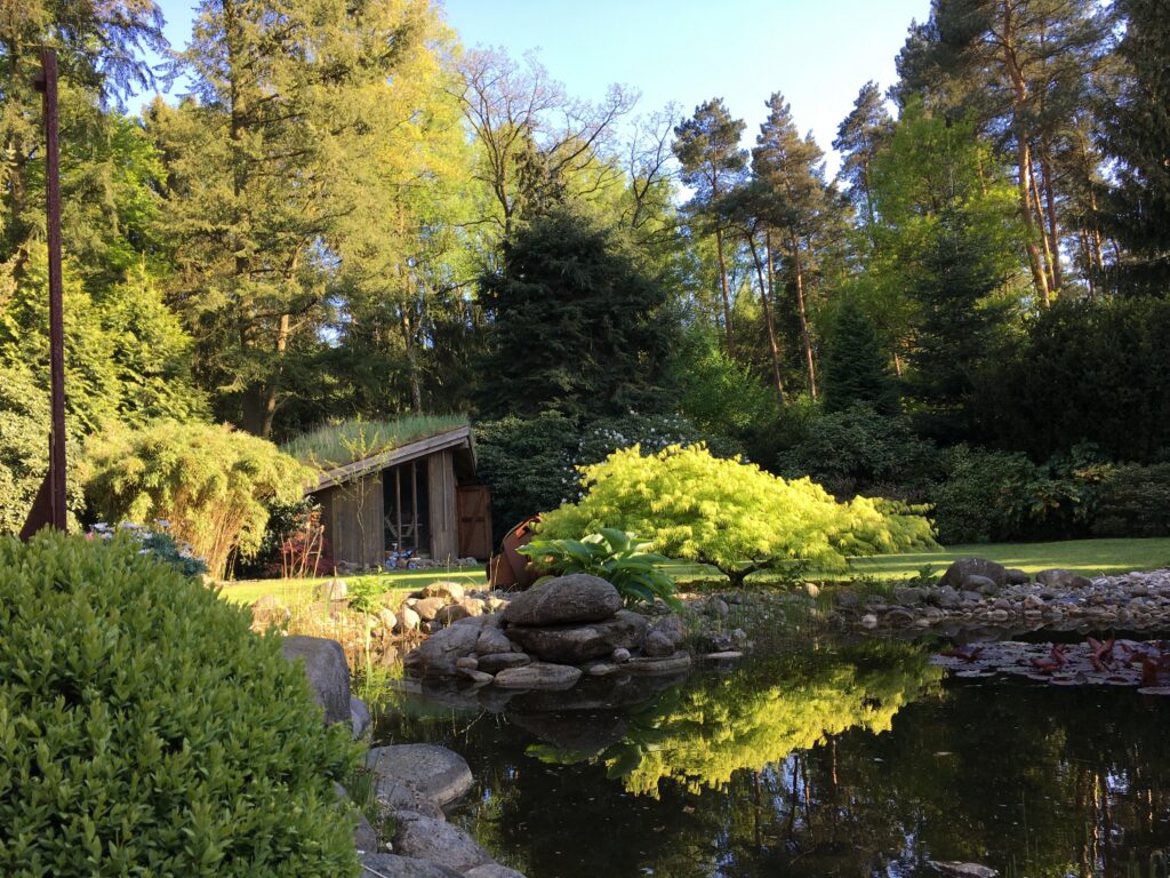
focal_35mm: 29
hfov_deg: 61.7
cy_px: 439
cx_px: 585
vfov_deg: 48.2
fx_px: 980
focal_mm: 4.15
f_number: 2.2
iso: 25
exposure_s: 1/228
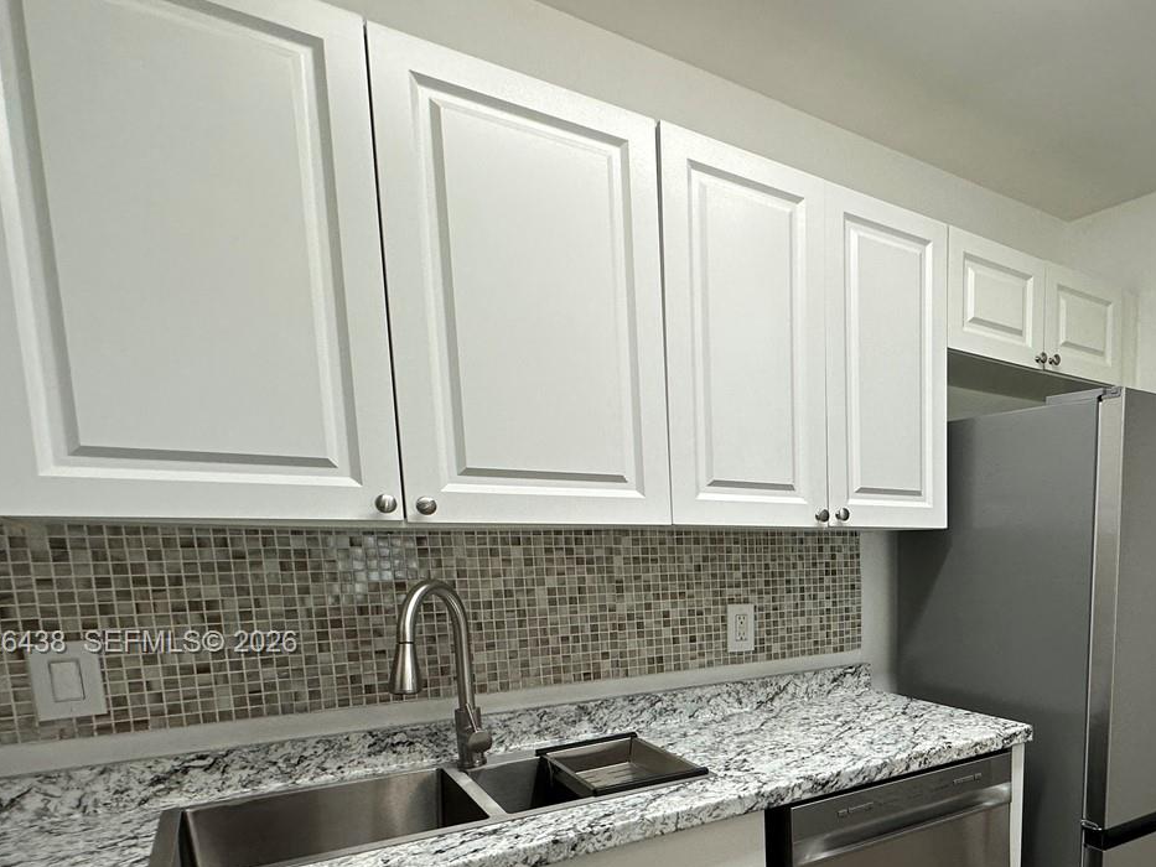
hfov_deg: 65.9
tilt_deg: -7.2
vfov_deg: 54.3
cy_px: 644
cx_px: 903
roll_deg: -0.5
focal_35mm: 24
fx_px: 802
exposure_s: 1/120
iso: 160
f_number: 2.2
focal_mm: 2.22
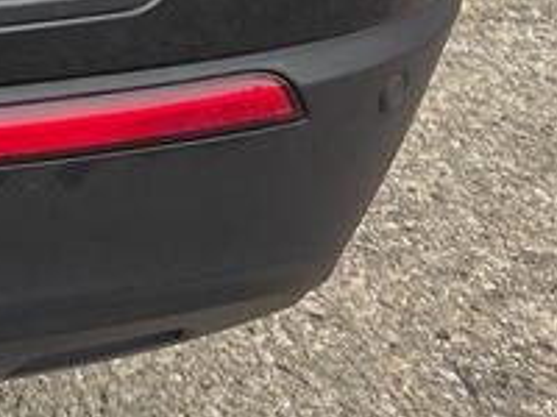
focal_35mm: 147
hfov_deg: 10.3
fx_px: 2365
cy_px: -714
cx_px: -1025
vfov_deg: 8.8
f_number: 1.7
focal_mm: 6.3
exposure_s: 1/120
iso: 25
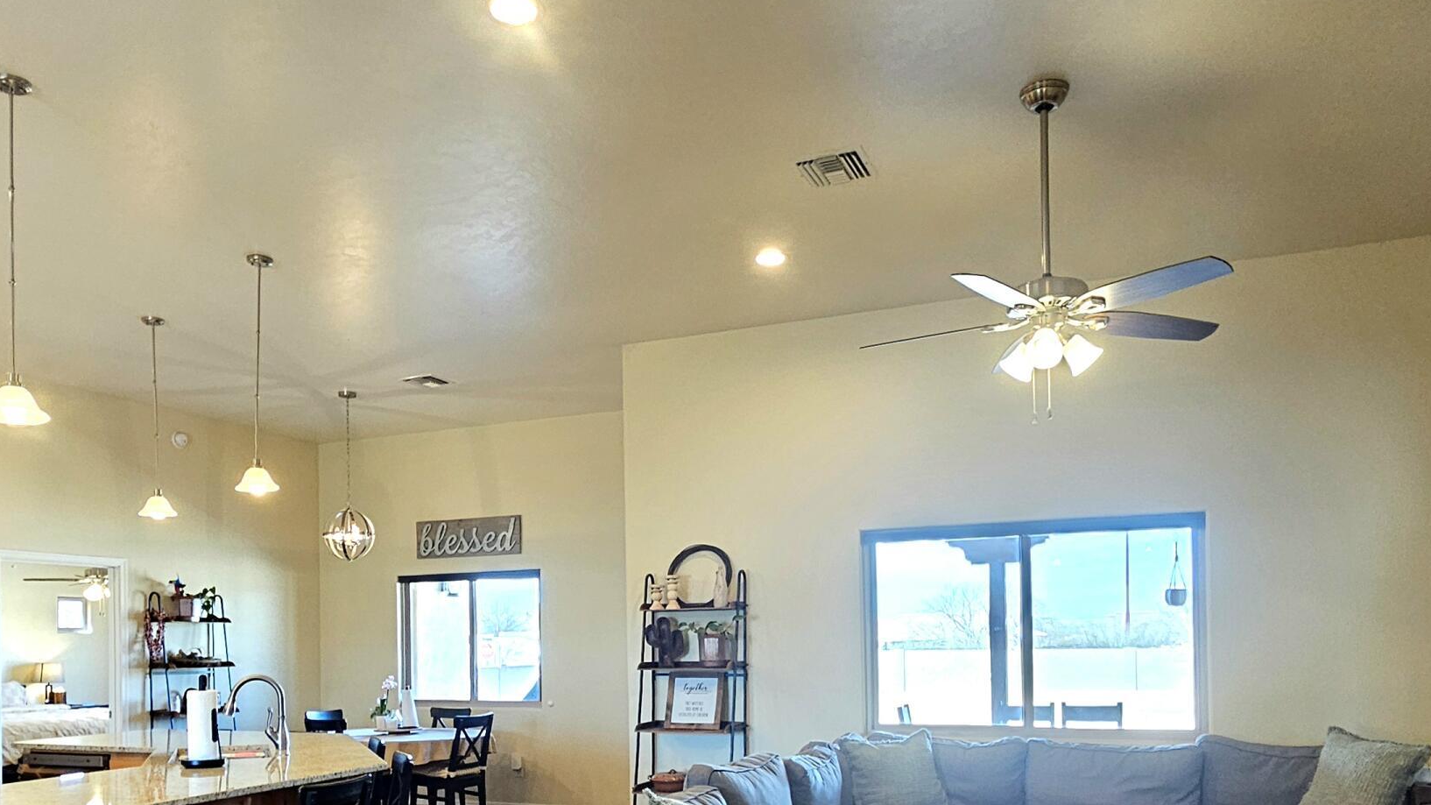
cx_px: 694
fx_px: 987
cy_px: 628
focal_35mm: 26
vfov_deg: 42.6
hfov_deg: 71.9
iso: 160
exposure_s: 1/60.2
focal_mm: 2.2
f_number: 2.2
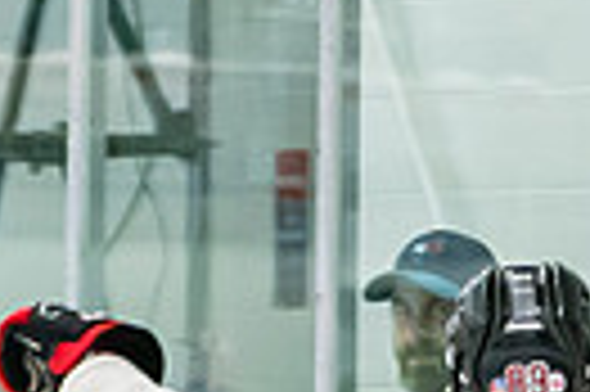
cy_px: 835
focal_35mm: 741
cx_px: 625
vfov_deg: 1.8
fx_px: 12129
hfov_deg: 2.8
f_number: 2.8
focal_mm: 80
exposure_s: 1/640
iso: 2500
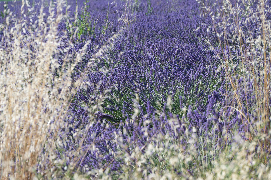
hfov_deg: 10.3
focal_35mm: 200
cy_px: 90
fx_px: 1504
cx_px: 136
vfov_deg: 6.9
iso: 1000
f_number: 10
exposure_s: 1/1250
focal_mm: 200
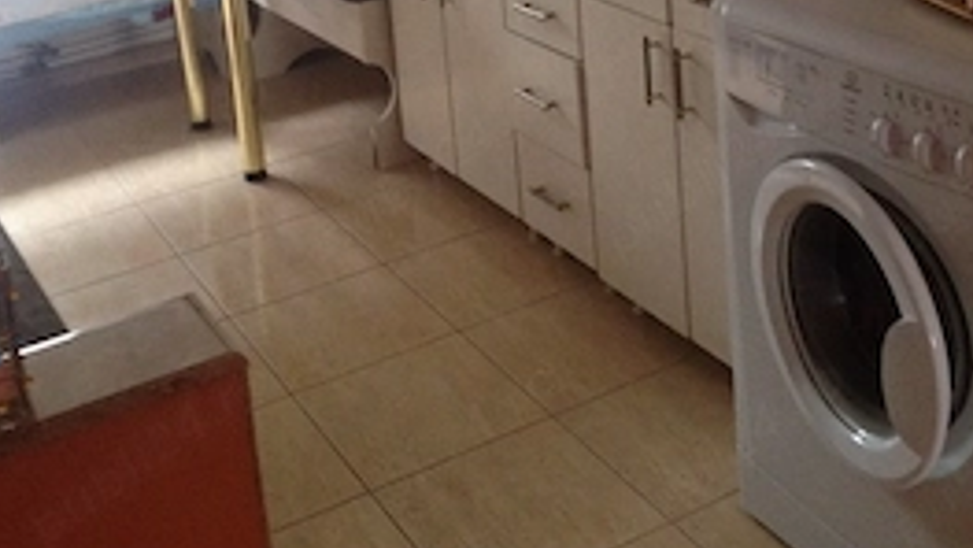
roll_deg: +8.7
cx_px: 511
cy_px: -78
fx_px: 1497
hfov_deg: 36.0
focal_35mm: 58
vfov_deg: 19.7
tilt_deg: -14.3
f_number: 2.4
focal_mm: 4.28
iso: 320
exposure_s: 1/20
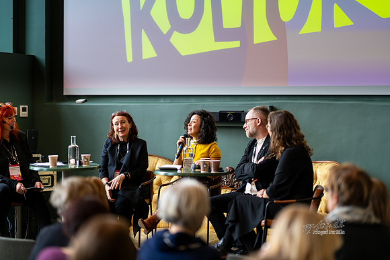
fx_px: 921
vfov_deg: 16.1
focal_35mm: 85
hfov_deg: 23.9
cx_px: 195
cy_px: 130
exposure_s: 1/200
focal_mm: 85
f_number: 1.4
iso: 250
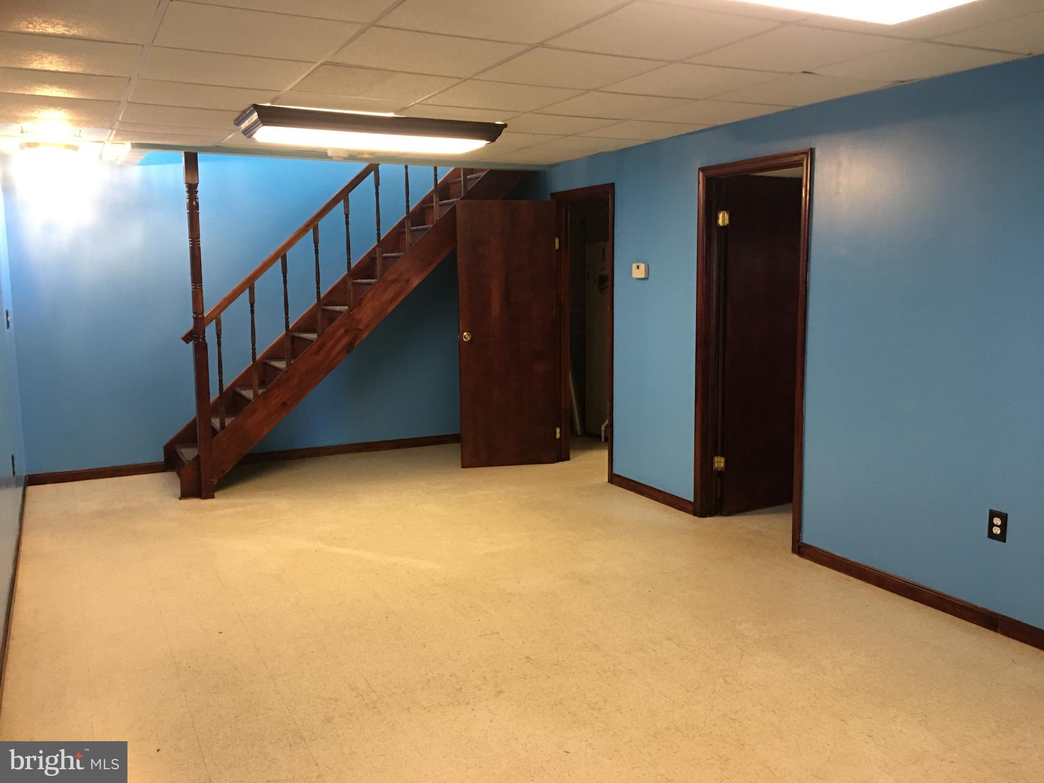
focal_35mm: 29
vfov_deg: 48.2
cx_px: 522
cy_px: 392
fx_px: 875
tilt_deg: -7.4
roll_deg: +0.9
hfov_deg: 61.7
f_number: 2.2
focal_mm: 4.15
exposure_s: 1/10
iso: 100
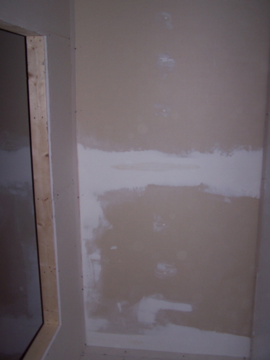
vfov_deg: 49.0
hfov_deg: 37.7
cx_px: 135
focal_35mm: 38
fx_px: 395
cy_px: 180
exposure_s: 1/60
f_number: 2.8
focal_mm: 6.3
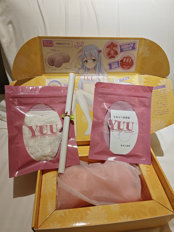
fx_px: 154
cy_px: 116
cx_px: 87
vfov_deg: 73.9
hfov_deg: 58.9
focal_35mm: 23
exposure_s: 1/100
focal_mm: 5.43
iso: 160
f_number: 1.8
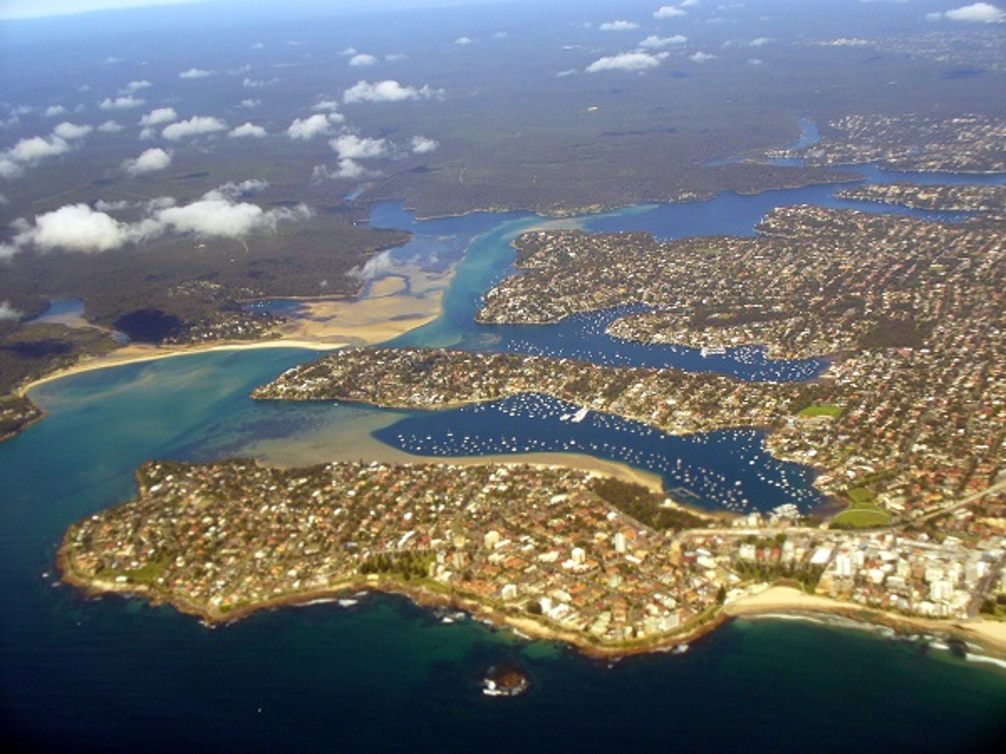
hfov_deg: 39.7
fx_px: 1395
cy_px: 377
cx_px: 503
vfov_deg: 30.3
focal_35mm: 48
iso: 80
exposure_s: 1/320
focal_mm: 7.9
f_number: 3
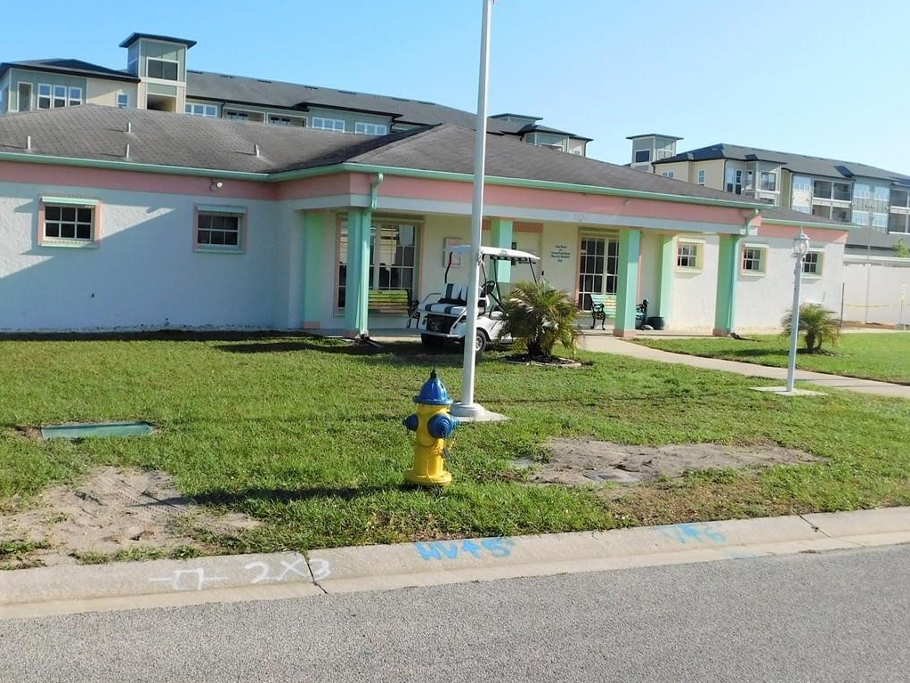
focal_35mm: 36
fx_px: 947
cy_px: 312
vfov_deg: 39.6
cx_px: 372
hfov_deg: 51.1
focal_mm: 4
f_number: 6
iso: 125
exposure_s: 1/500
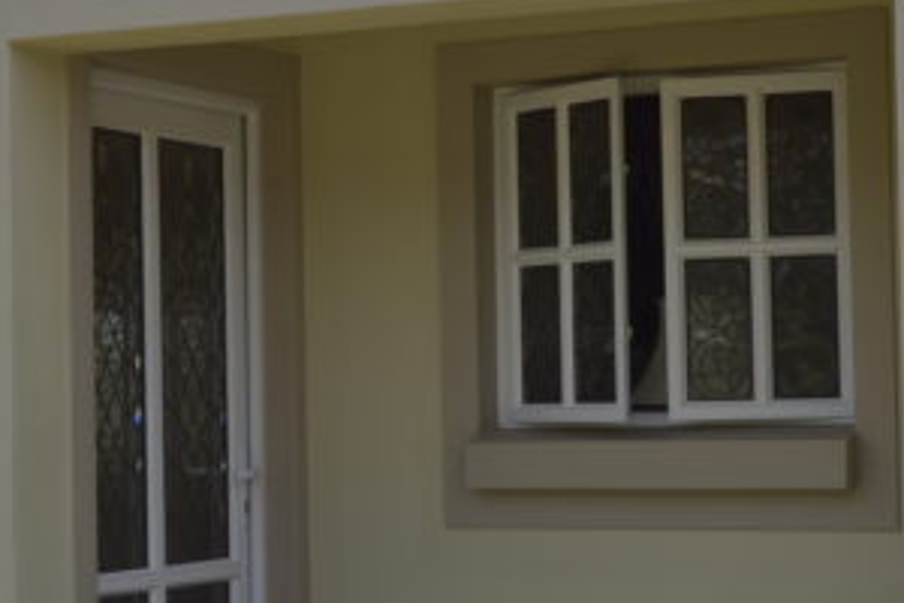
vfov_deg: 14.2
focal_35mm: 96
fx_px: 2410
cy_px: 344
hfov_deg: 21.2
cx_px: 410
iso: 100
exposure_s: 1/100
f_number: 11
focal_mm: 32
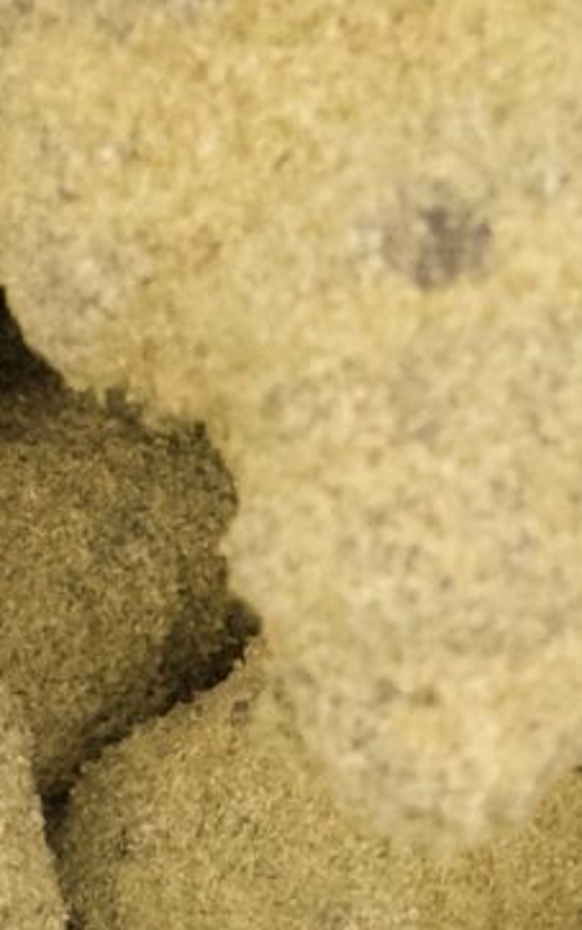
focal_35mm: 449
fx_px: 11390
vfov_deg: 4.7
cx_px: 126
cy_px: 1209
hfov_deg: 2.9
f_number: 7.1
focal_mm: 30
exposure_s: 1/60
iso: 2500
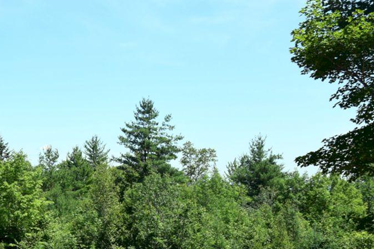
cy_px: 198
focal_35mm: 87
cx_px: 3
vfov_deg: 15.6
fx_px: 904
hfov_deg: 22.5
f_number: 9
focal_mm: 26
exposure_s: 1/320
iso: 200
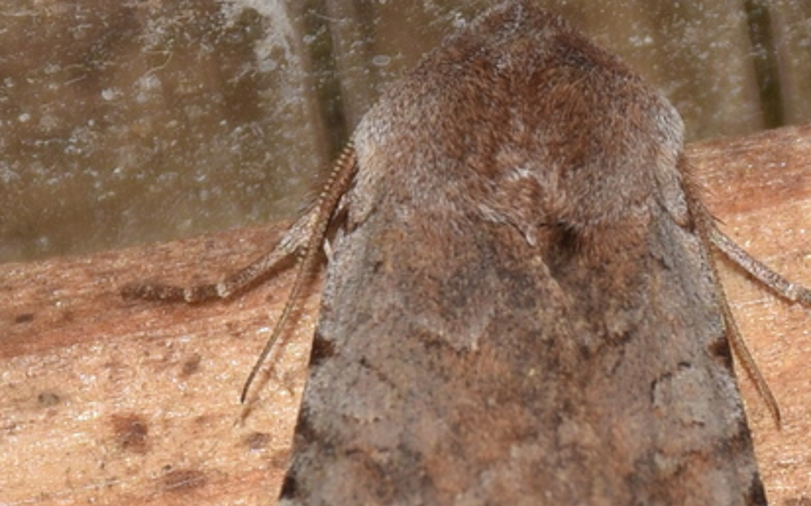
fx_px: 11005
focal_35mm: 498
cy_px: 349
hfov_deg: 4.2
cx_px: 516
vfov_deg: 2.6
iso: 100
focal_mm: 140
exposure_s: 1/160
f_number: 9
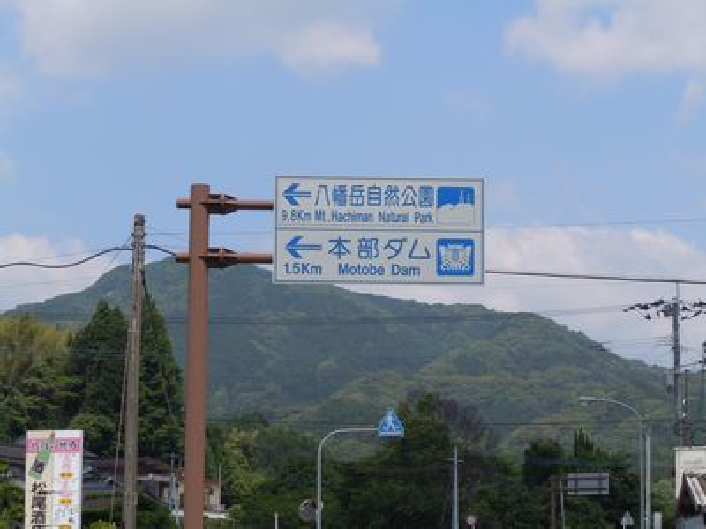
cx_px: 353
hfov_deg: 19.3
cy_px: 264
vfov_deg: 14.5
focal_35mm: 102
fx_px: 2080
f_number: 5.4
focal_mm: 18.3
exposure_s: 1/640
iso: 100
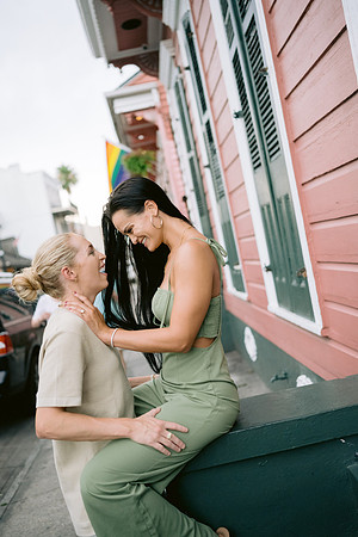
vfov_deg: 54.4
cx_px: 179
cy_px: 268
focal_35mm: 35
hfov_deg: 37.9
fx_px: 522
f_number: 1.8
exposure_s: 1/1000
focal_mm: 35
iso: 1250
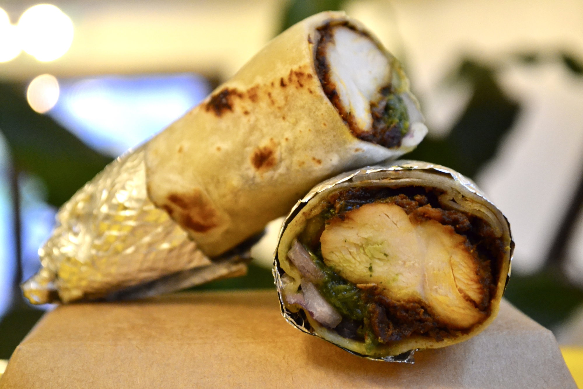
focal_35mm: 82
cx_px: 292
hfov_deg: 24.6
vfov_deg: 16.6
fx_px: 1336
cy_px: 194
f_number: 5.6
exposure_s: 1/100
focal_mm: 55
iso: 3200
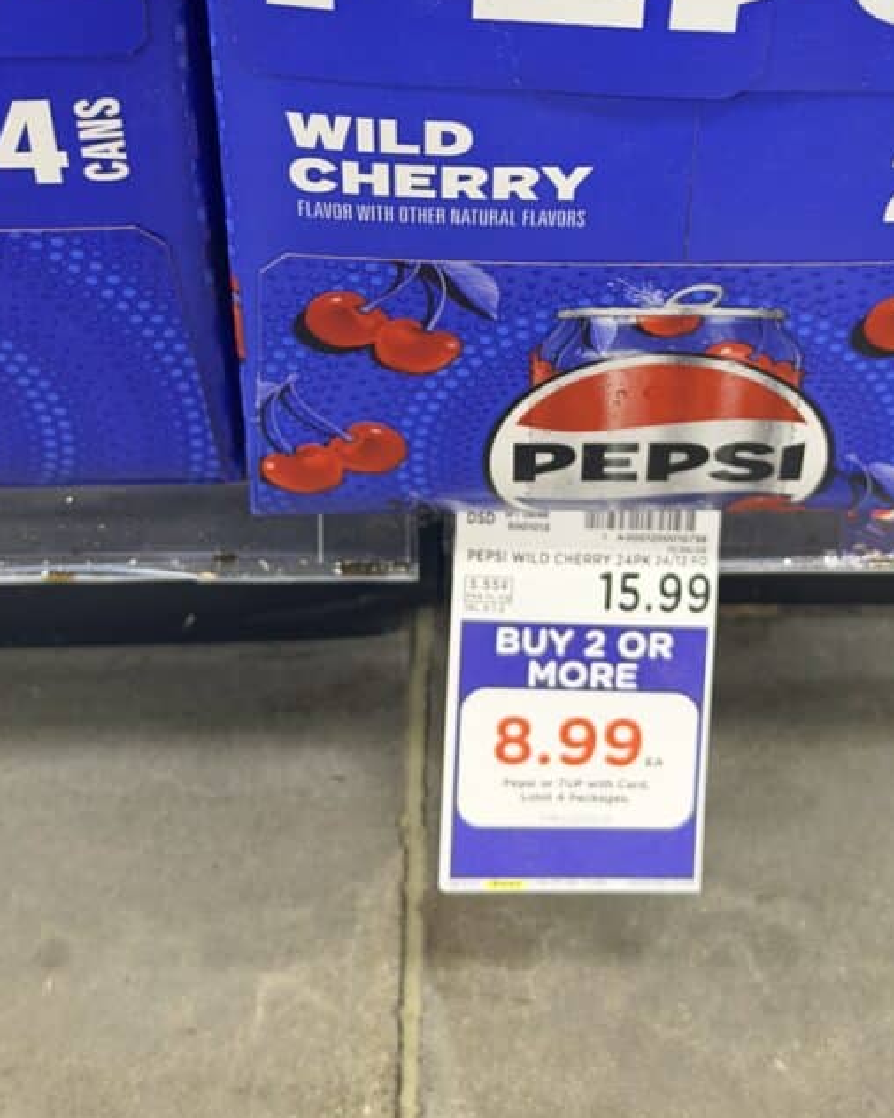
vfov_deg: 24.7
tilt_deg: -47.1
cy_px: 259
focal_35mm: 76
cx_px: 636
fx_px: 2513
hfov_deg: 20.1
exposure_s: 1/57
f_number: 1.78
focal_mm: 6.76
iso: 200
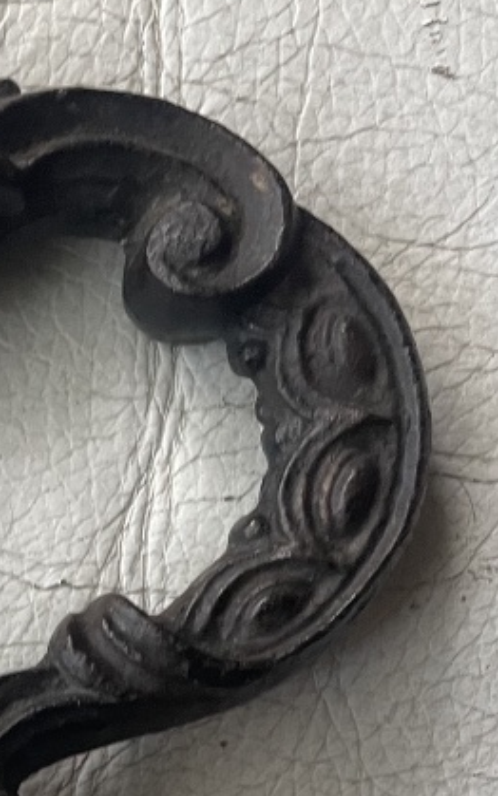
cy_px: 876
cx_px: -205
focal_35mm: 79
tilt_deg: -81.0
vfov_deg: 24.4
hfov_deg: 15.5
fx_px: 1715
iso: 125
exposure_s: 1/85
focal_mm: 4.2
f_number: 1.6
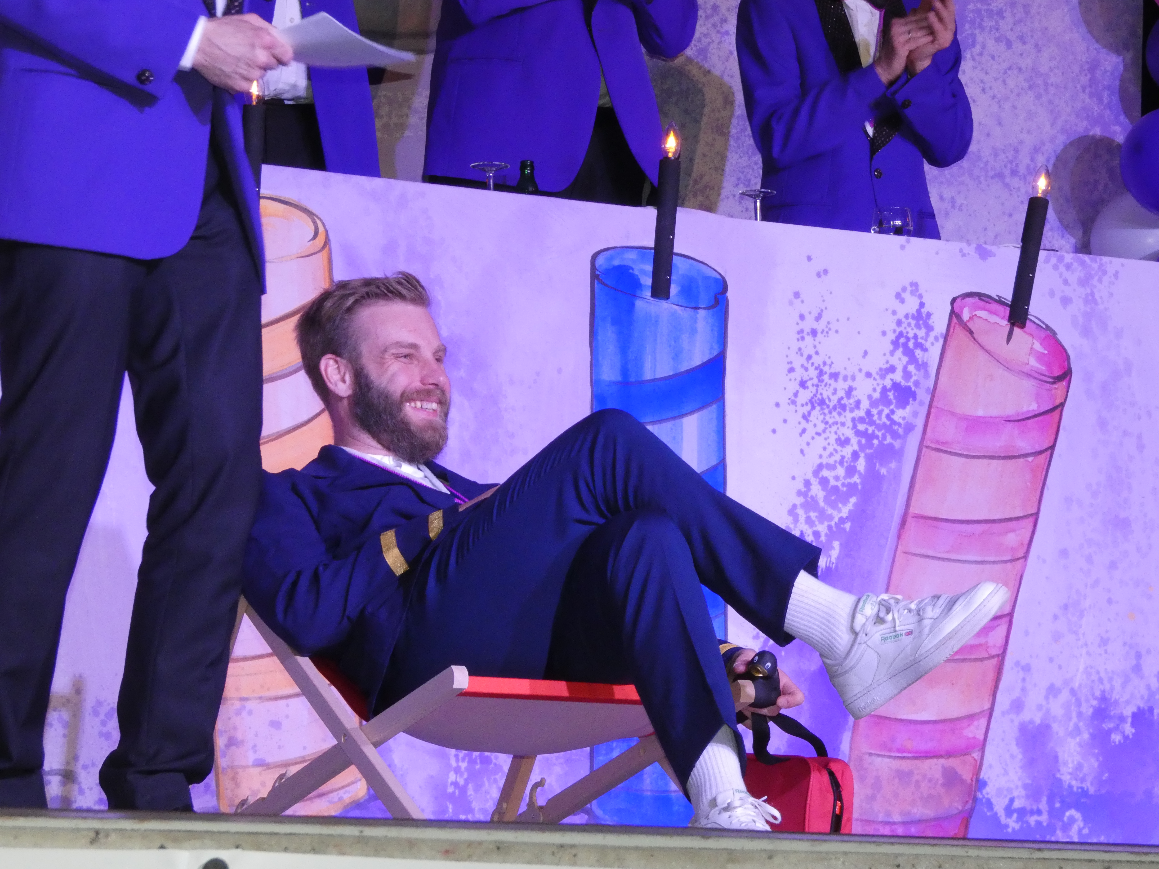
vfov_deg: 8.6
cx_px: 580
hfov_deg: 11.4
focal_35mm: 173
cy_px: 434
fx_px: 5792
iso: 800
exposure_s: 1/60
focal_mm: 30.9
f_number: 5.5
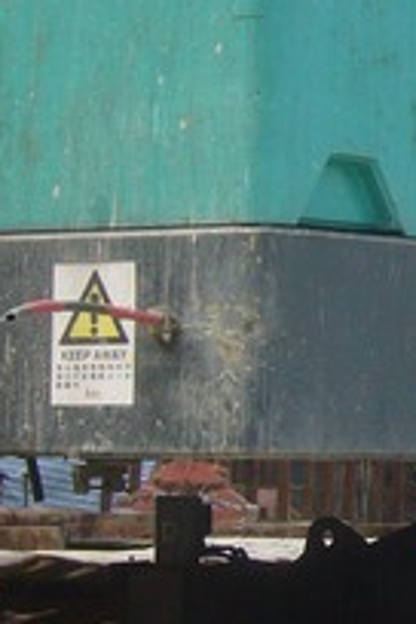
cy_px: 202
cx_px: 652
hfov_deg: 9.3
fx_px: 2478
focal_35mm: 143
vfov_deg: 14.3
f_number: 5.6
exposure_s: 1/320
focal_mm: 5.8
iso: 100
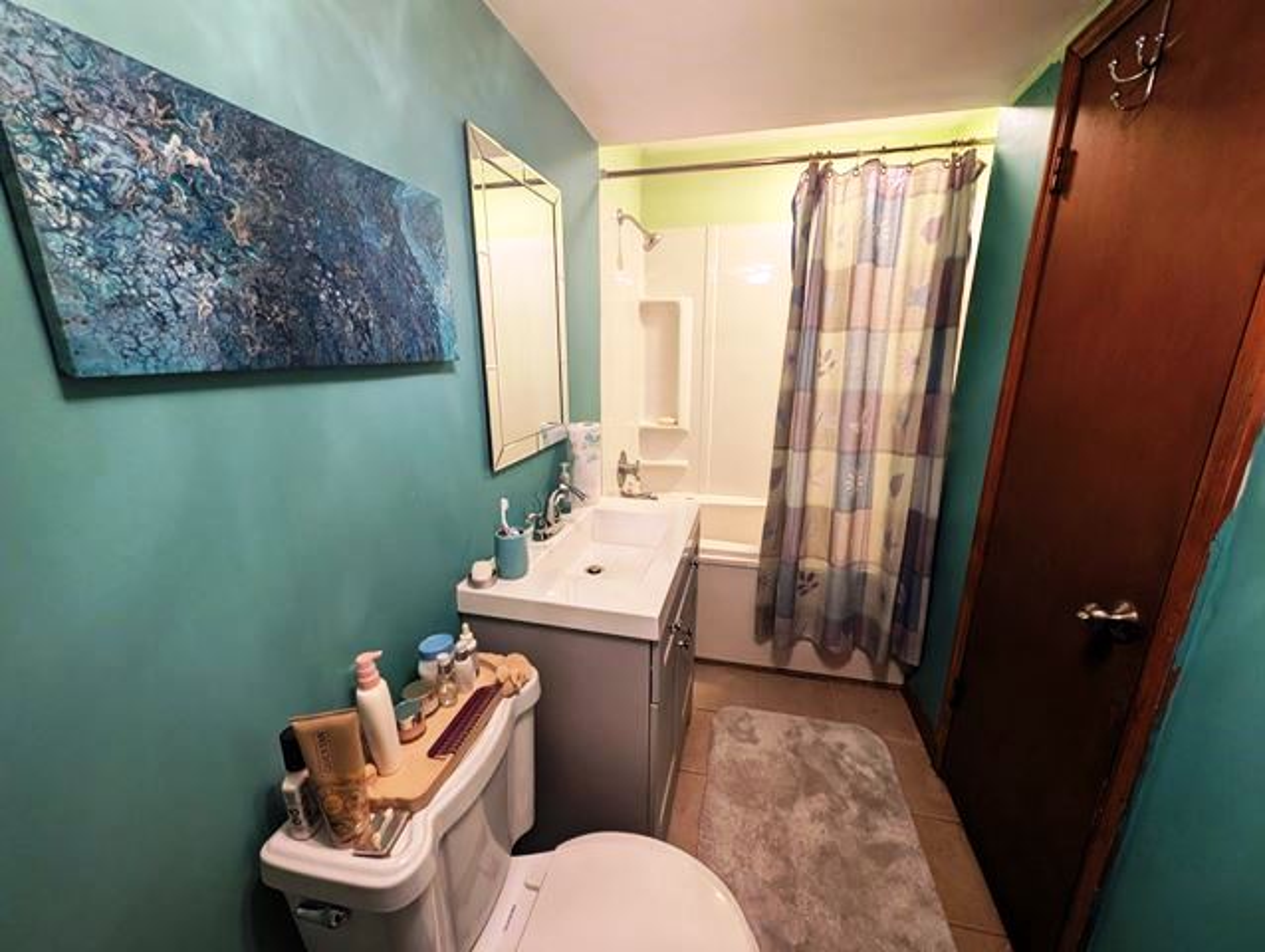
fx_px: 439
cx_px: 632
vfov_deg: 94.6
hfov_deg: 110.5
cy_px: 476
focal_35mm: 12
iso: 319
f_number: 1.7
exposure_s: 1/40
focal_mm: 2.02
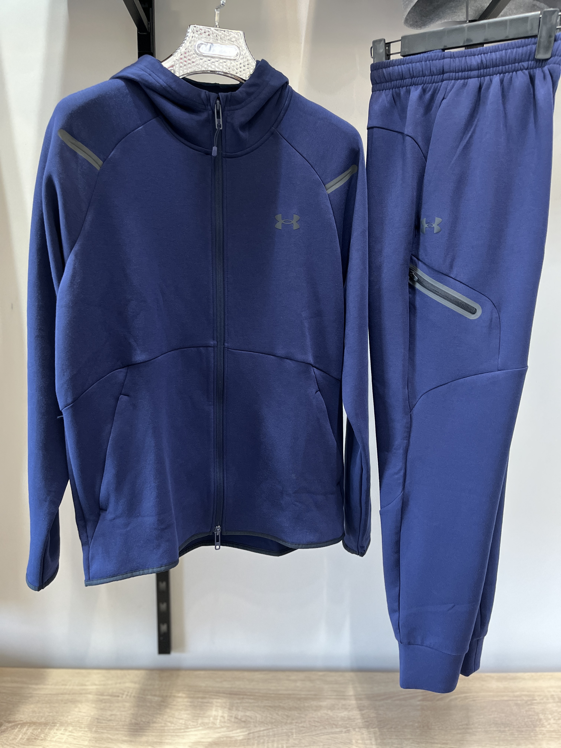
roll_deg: -0.5
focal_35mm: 26
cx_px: 280
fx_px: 562
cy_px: 374
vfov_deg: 67.3
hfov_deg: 53.1
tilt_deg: -11.0
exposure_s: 1/60
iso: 320
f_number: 1.6
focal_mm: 5.1
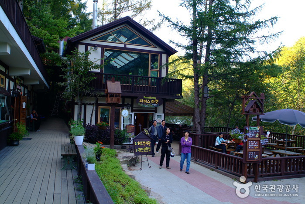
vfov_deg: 43.7
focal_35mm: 30
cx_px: 152
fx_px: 254
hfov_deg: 61.9
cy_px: 102
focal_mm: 20
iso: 200
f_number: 4.8
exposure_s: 1/90
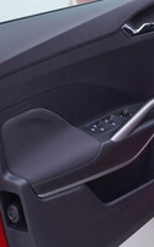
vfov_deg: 20.5
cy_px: 34
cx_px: 200
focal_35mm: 100
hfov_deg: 12.6
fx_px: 672
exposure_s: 1/50
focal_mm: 24
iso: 125
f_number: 3.2
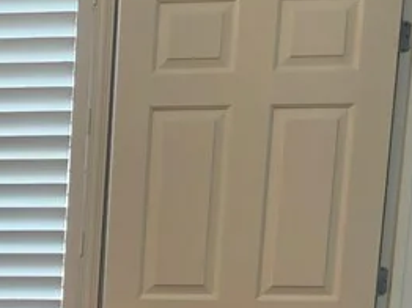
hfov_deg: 19.2
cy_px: 385
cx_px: -198
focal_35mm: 90
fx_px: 1070
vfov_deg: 15.7
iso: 160
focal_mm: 5.54
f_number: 1.8
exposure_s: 1/120
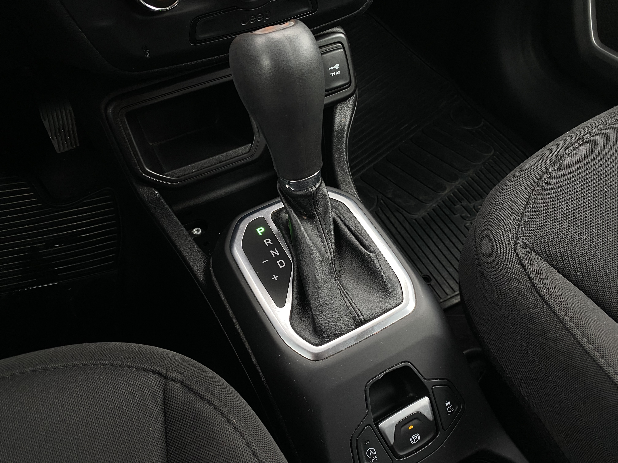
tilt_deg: -49.0
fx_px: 464
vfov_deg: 53.1
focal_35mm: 26
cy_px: 232
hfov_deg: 67.3
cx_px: 309
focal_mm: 4.25
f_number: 1.8
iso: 125
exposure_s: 1/50
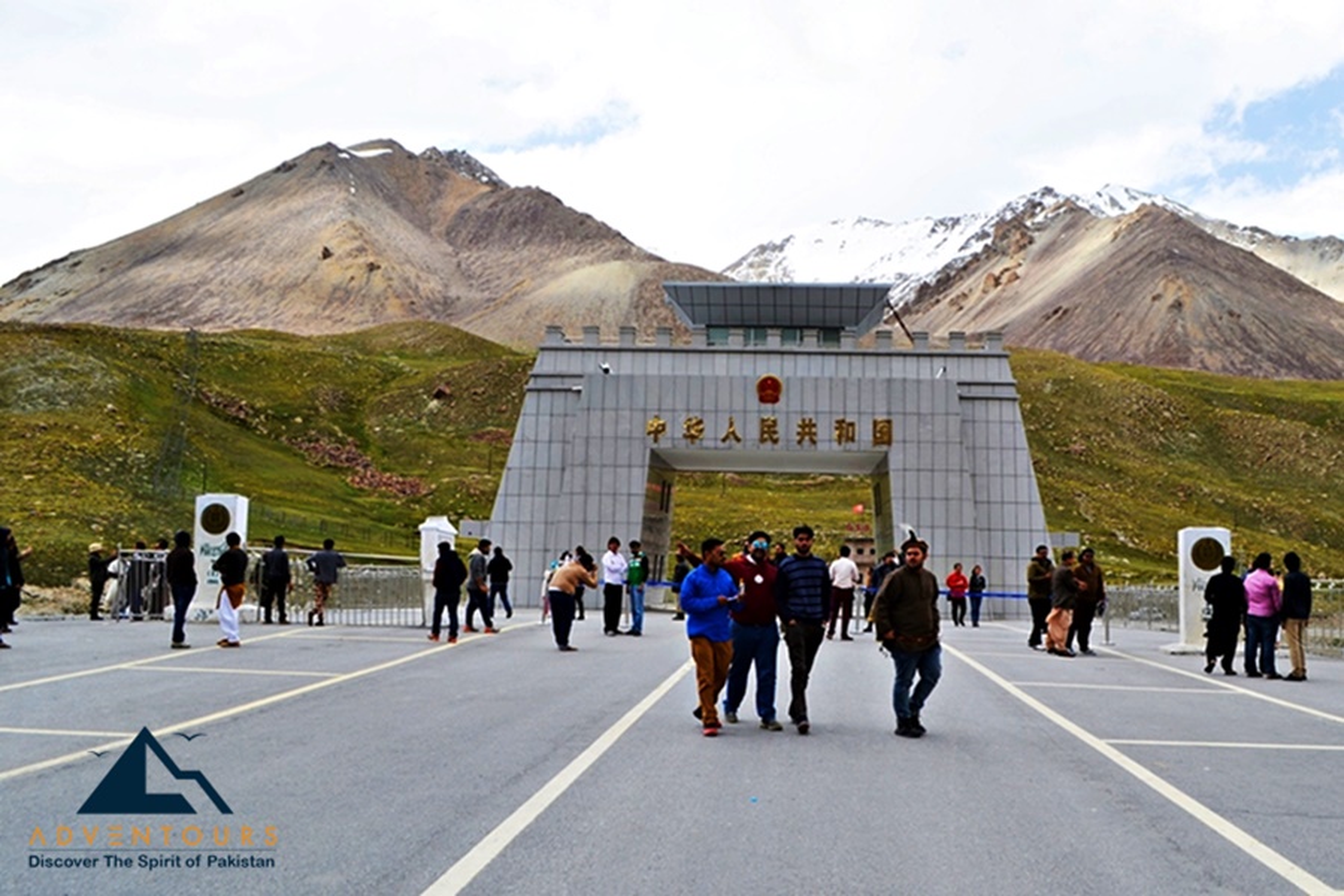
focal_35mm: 27
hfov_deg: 67.4
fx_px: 1008
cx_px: 672
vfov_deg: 47.9
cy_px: 448
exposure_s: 1/200
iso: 100
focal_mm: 18
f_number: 7.1
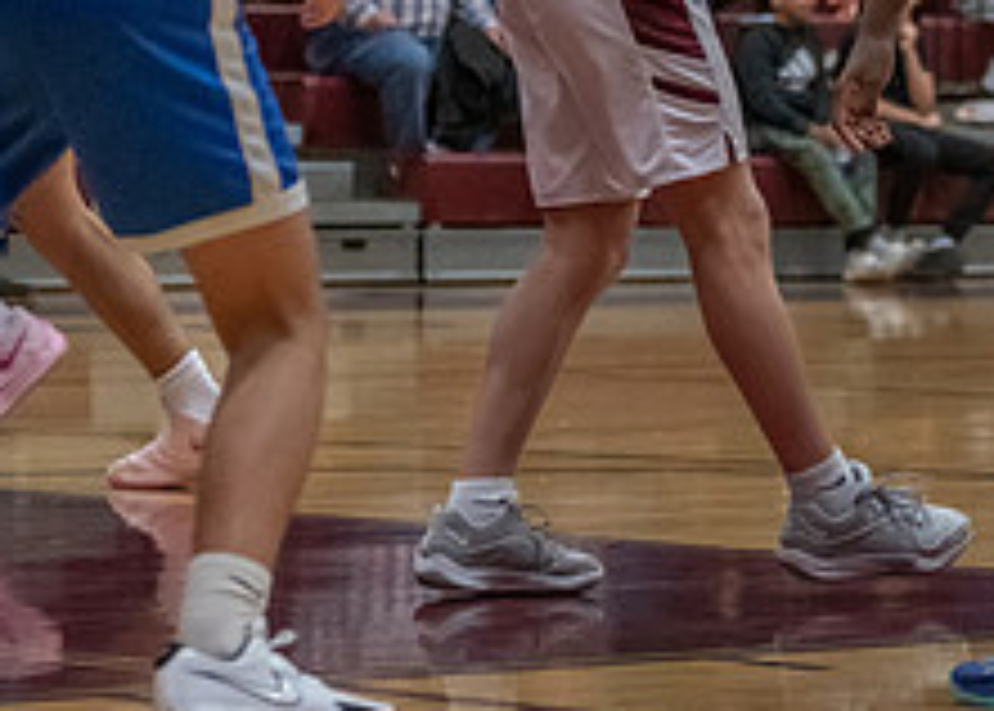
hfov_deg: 8.2
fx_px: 6947
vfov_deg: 5.9
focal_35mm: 246
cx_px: 942
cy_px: 275
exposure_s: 1/1000
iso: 2500
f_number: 2.8
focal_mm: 70
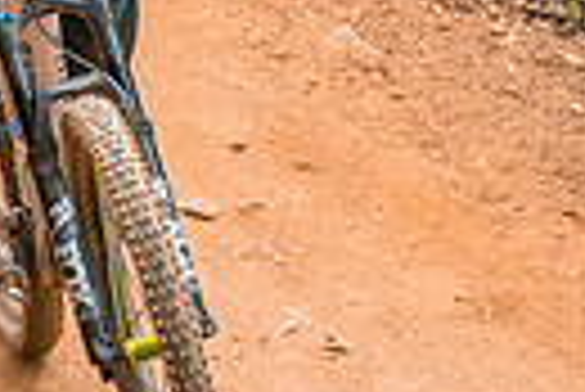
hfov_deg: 2.3
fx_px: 14479
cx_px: -40
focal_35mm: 890
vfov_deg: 1.5
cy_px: -230
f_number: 2.8
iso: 400
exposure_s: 1/1600
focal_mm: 200
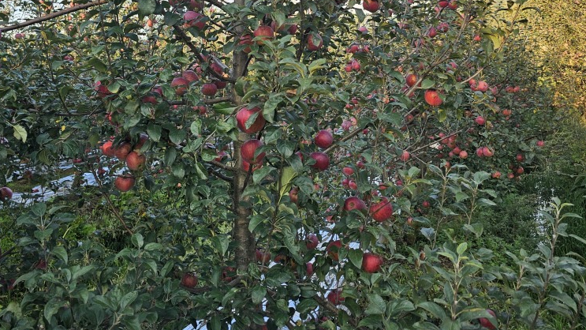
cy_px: 43
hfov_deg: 55.3
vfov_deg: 31.5
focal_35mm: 36
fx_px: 559
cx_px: 282
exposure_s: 1/100
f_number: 1.7
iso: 12
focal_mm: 6.3
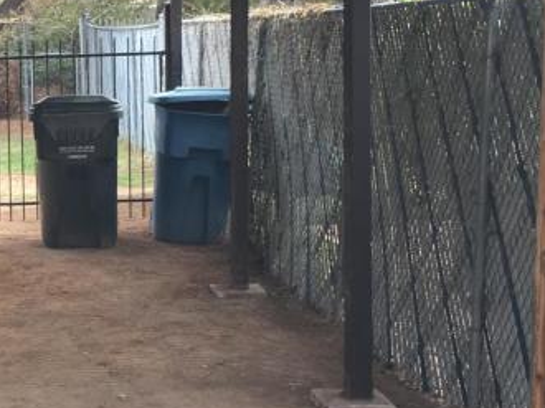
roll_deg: +1.8
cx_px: -28
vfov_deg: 16.4
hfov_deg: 20.9
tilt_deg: -8.1
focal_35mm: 90
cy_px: 220
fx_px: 1416
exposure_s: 1/120
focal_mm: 4.15
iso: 25
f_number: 2.2
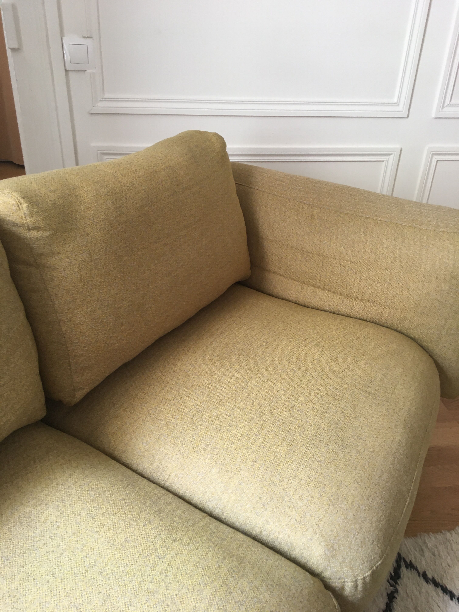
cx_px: 230
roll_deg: -0.8
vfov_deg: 61.7
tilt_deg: -31.0
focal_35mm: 29
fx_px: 513
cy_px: 306
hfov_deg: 48.2
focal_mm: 4.15
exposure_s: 1/33
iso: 64
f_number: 2.2
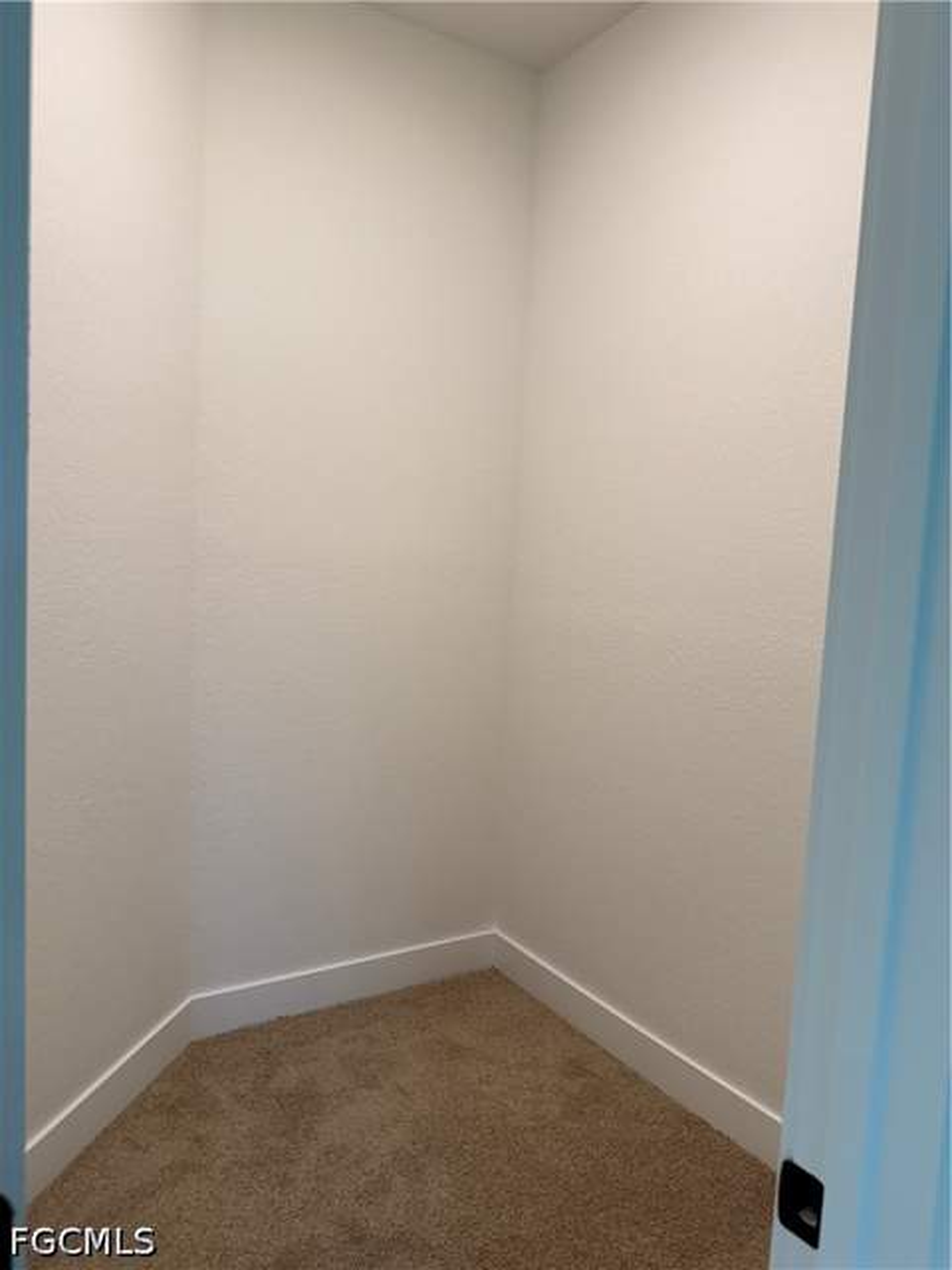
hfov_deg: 56.8
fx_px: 880
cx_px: 476
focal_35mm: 24
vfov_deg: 71.6
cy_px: 635
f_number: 1.78
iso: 125
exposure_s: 1/120
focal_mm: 6.76
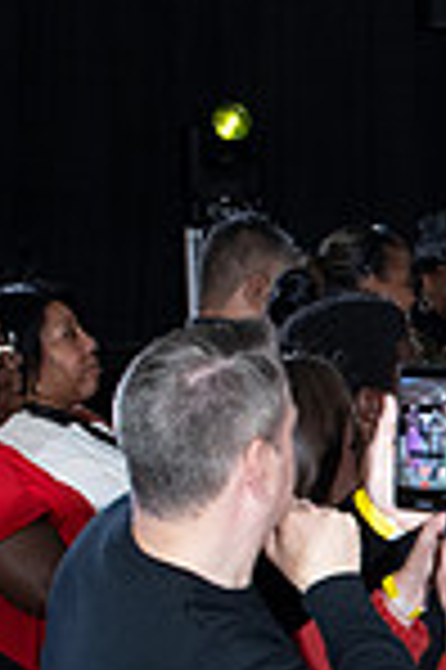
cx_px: 1288
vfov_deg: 7.5
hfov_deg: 4.8
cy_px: 632
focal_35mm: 273
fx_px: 5085
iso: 1250
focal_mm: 70
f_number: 5.6
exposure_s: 1/160
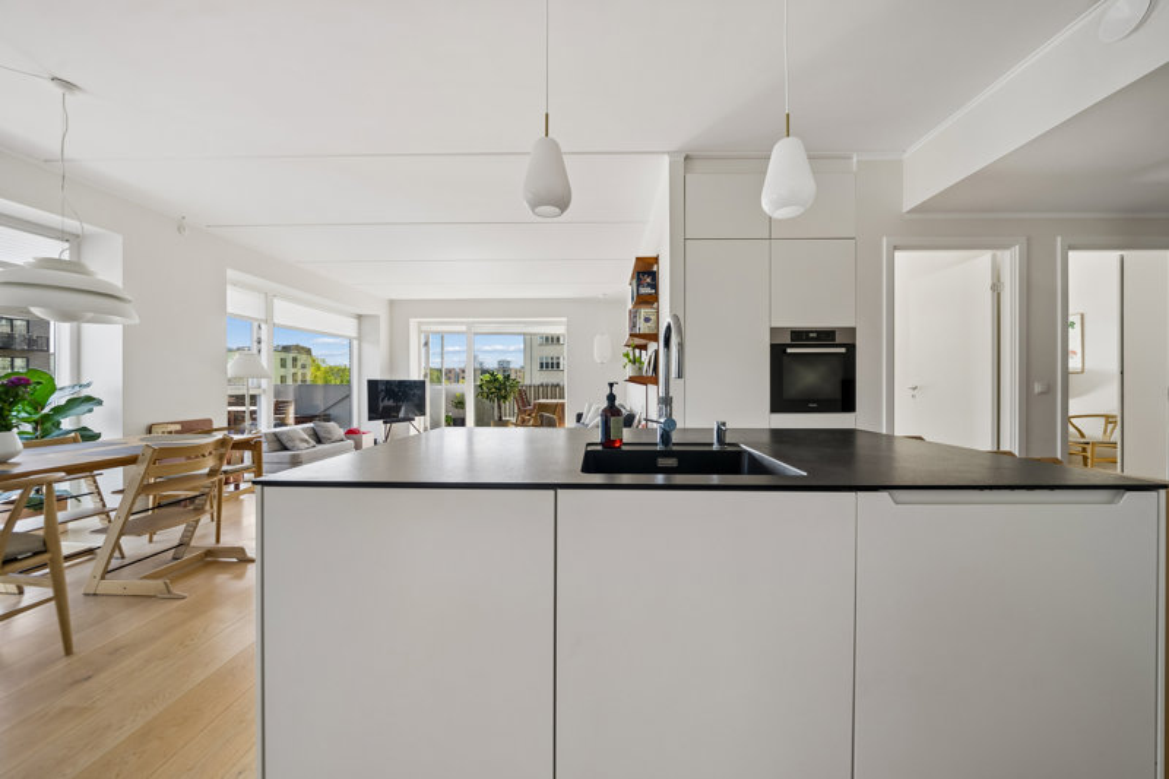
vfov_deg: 90.0
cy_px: 390
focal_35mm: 12
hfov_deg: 112.6
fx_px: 390
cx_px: 584
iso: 320
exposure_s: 1/125
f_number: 5.6
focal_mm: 12
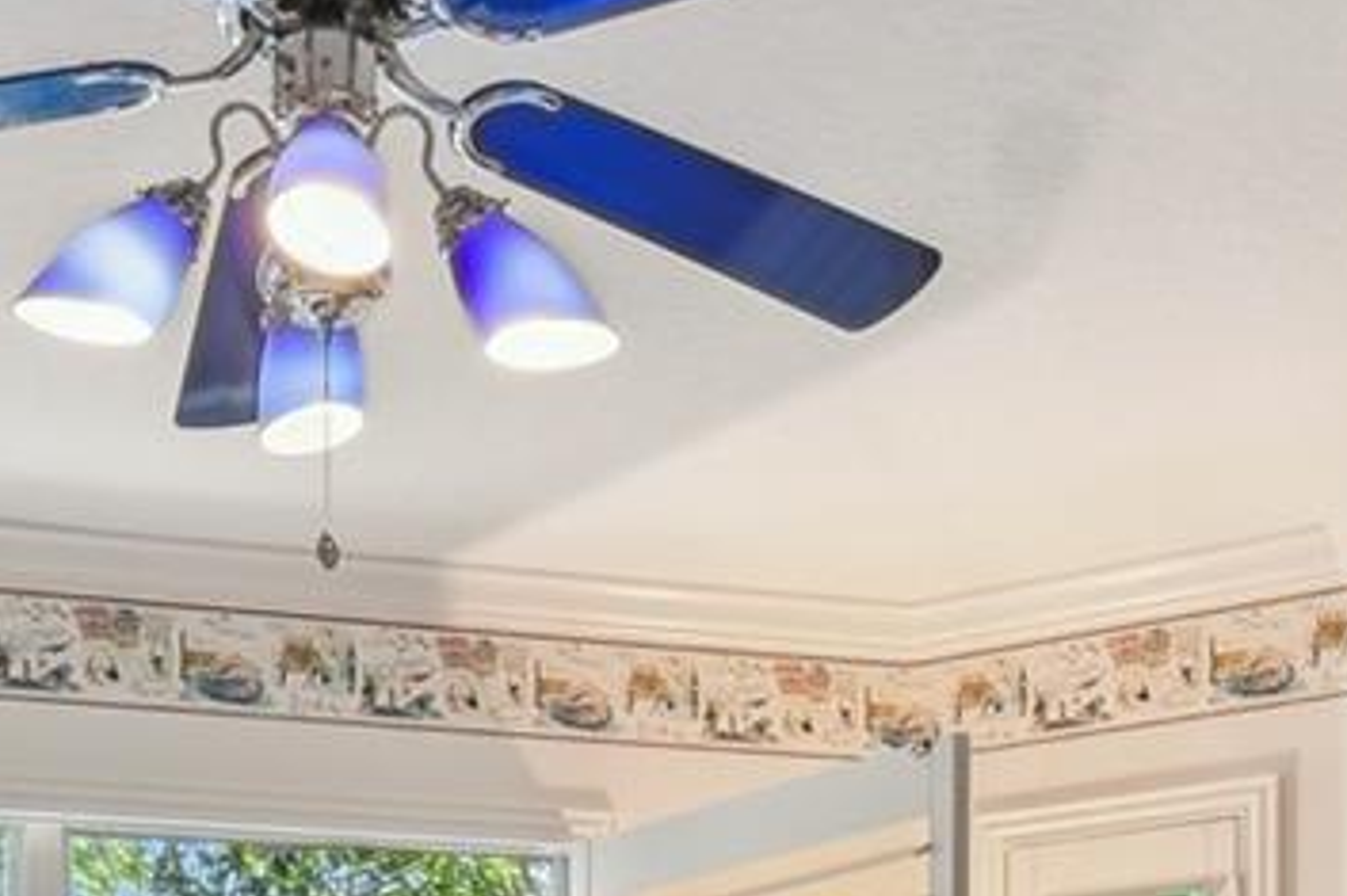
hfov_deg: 29.5
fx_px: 2543
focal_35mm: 68
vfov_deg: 16.8
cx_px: 485
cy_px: 1590
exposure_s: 1/20
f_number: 7.1
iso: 100
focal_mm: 10
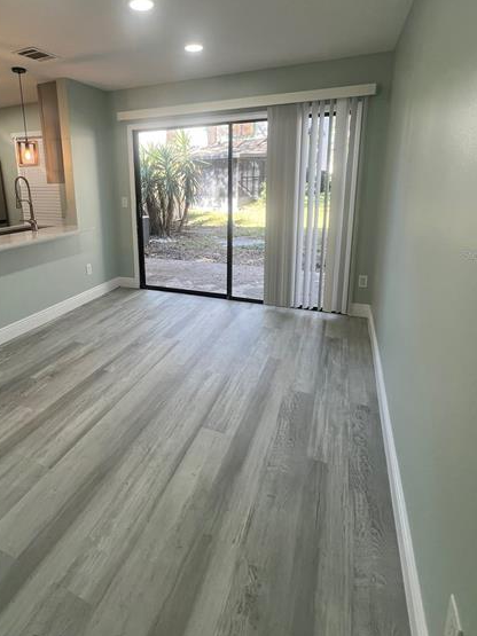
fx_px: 331
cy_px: 254
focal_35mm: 18
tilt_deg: -12.7
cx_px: 185
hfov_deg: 70.6
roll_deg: +1.4
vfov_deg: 86.7
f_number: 1.8
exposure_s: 1/120
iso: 64
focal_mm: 1.57
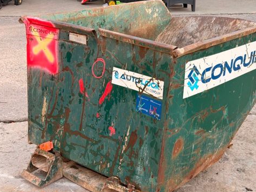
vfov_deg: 24.0
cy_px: 105
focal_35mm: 61
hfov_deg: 31.6
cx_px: 158
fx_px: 451
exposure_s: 1/268
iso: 64
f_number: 1.78
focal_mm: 6.76
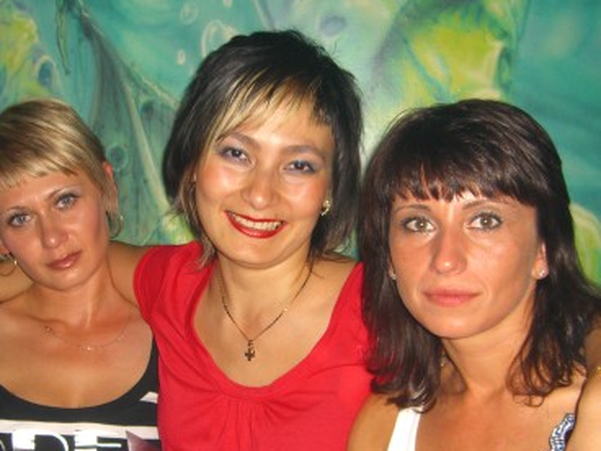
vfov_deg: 23.5
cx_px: 255
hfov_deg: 31.1
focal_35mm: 62
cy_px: 328
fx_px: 1076
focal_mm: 7.9
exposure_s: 1/60
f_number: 2.8
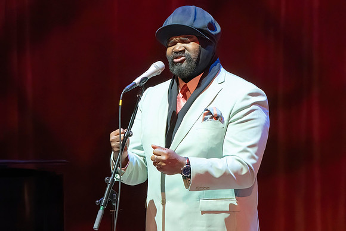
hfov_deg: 3.3
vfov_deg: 2.2
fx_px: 5928
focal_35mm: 617
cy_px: 253
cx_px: 180
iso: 6400
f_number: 7.1
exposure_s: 1/250
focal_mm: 268
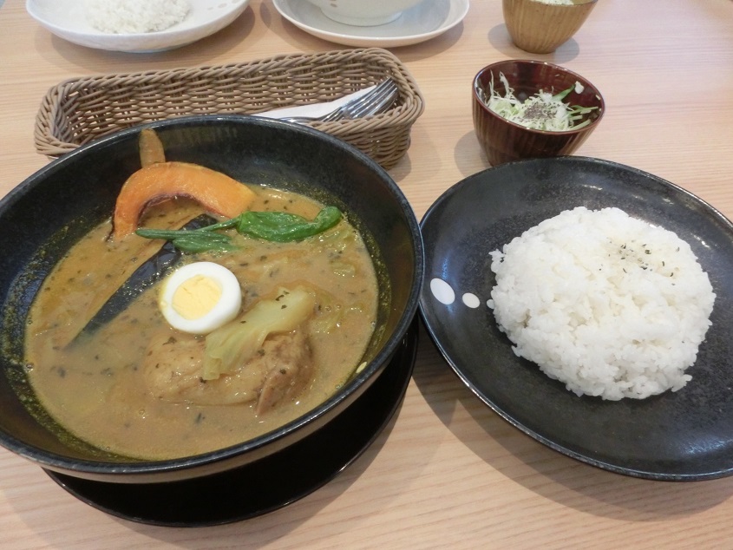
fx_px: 508
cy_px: 275
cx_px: 366
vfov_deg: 56.8
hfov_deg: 71.6
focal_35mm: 24
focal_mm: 4.24
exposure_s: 1/125
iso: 500
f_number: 3
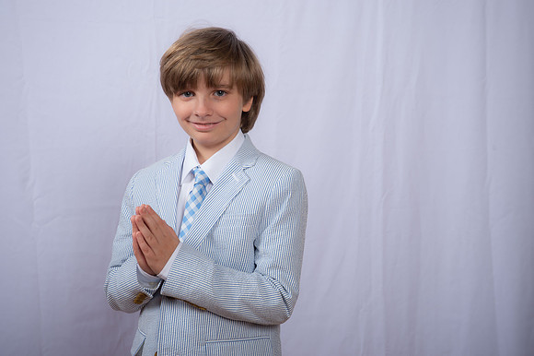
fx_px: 978
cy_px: 178
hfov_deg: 30.5
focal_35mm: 66
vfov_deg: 20.6
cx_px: 267
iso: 250
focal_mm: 66
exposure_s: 1/160
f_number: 8
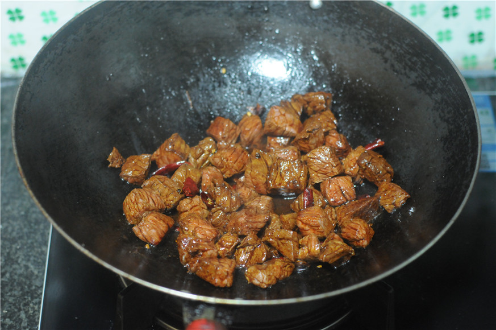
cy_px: 165
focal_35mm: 75
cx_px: 248
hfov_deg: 27.0
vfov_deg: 18.1
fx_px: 1032
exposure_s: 1/15
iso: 1600
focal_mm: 50
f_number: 2.5
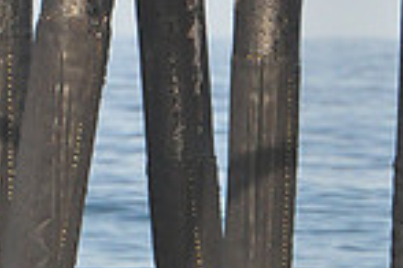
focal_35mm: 3257
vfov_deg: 0.4
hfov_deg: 0.6
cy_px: 330
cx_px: 162
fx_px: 36457
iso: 1250
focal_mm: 550
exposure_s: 1/1250
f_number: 10
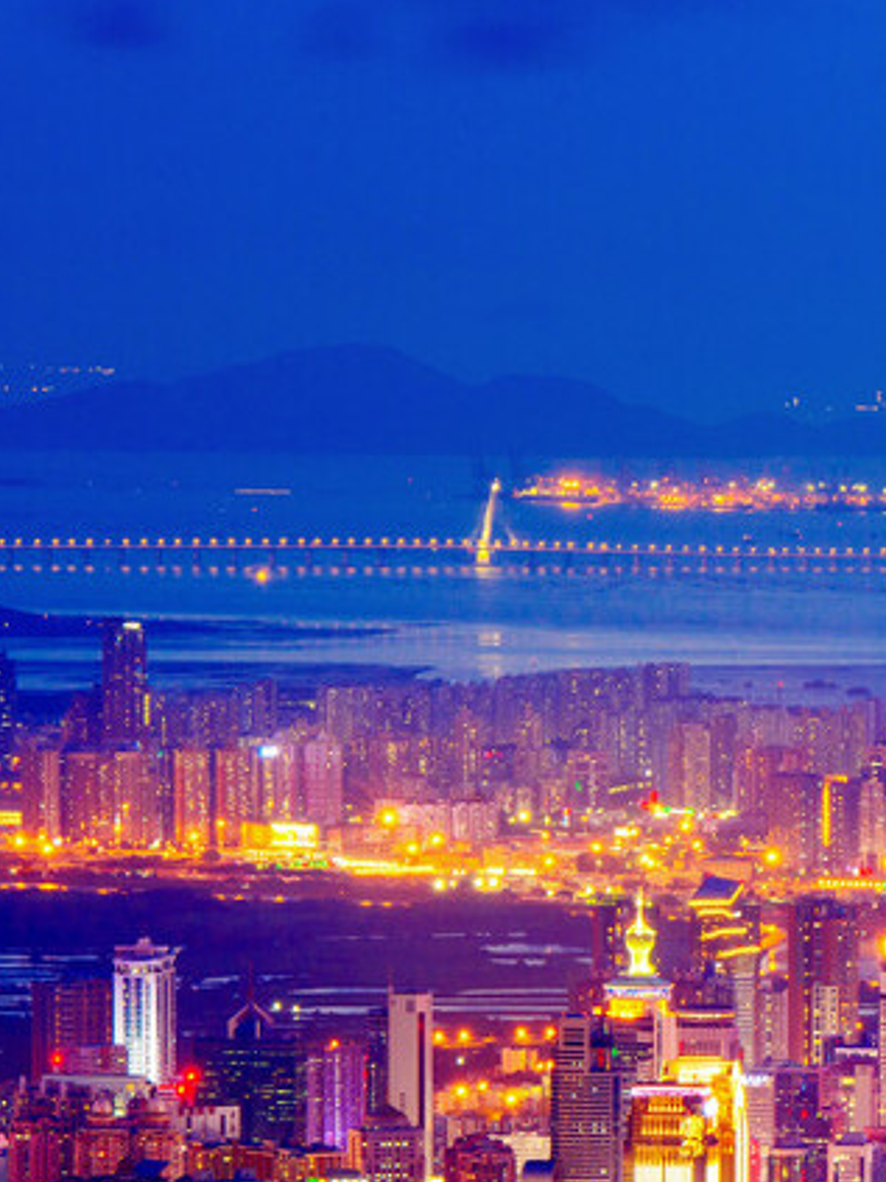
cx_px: 1590
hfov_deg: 3.9
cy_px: 1038
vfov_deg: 5.2
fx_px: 13043
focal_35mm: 382
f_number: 14
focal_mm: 140
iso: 100
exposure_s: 25
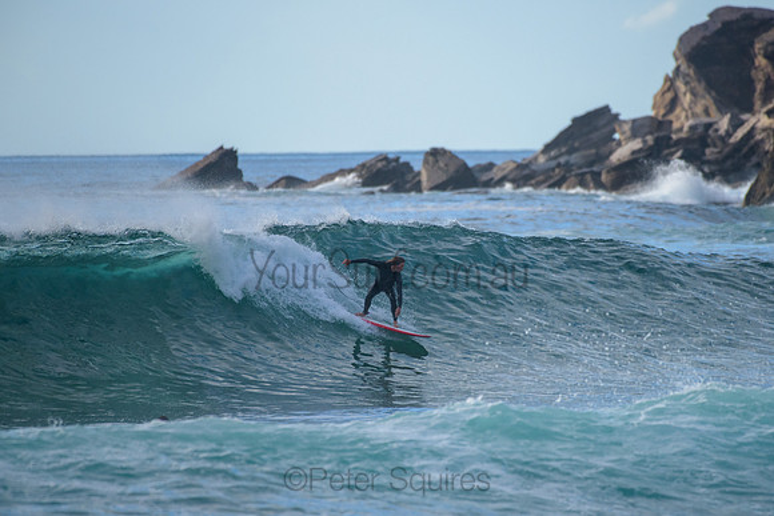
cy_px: 269
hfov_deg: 3.4
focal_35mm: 613
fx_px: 13190
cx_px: 445
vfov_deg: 2.2
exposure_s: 1/2000
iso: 800
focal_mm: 500
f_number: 5.6
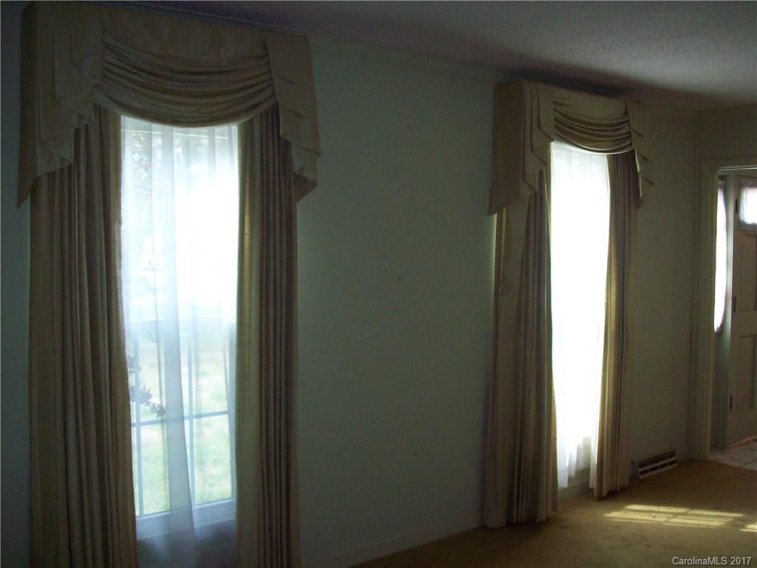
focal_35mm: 36
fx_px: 787
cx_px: 378
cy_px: 284
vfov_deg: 39.7
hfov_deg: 51.4
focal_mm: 6
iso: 200
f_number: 2.7
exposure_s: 1/64
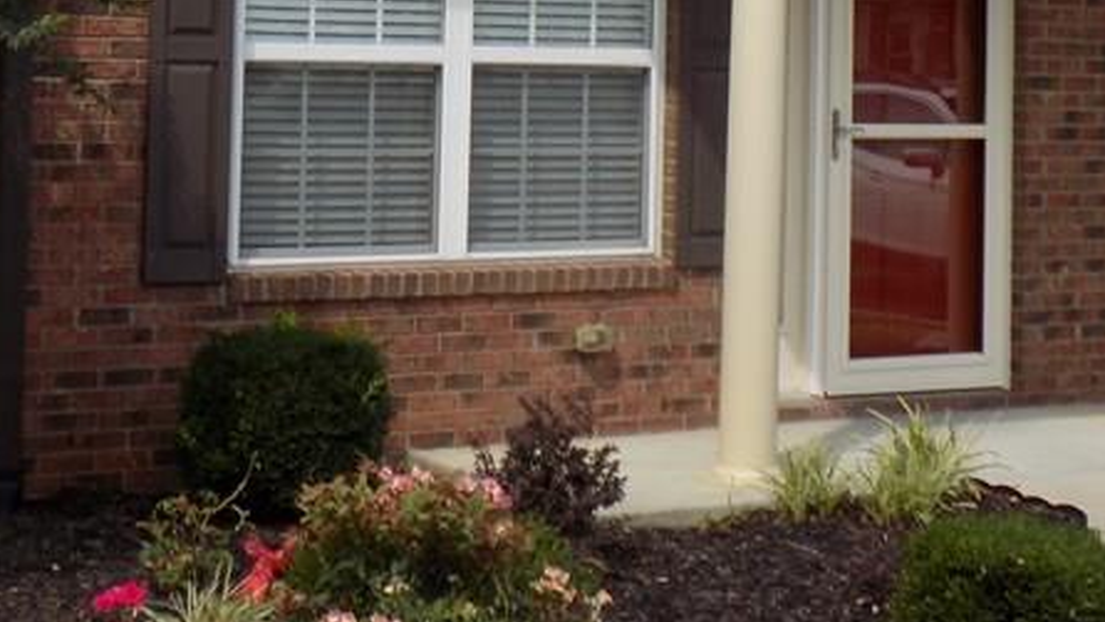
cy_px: -84
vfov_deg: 13.9
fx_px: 2491
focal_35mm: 85
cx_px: 493
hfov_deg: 25.0
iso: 80
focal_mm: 6.1
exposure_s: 1/640
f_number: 3.4
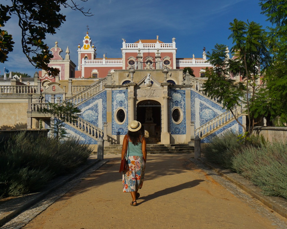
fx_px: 382
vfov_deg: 33.4
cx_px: 162
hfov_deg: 41.1
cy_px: 113
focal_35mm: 45
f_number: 7.1
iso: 160
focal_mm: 26
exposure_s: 1/1600
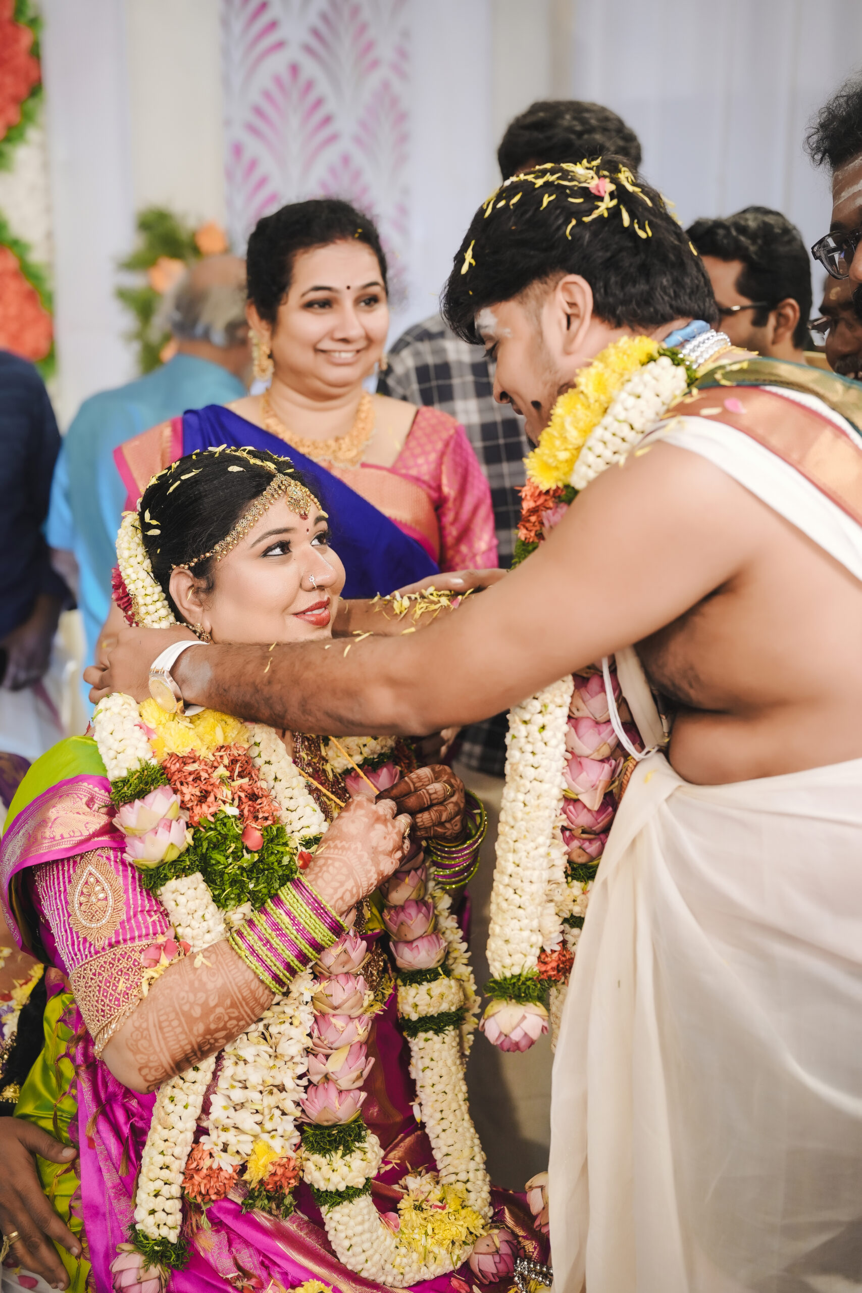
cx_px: 431
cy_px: 646
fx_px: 1795
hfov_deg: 27.0
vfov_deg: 39.6
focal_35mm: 50
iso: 1600
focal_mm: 50
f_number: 2.5
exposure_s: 1/500
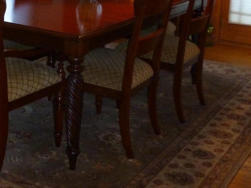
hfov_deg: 28.4
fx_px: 493
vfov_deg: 20.8
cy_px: -6
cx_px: 86
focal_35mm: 68
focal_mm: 5.4
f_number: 3.6
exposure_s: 1/60
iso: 500
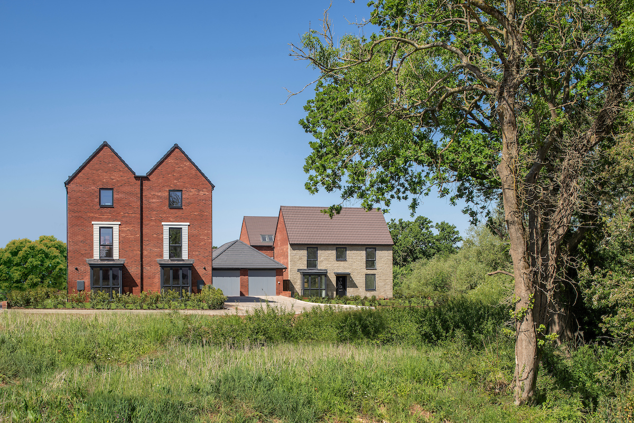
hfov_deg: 43.6
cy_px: 212
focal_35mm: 45
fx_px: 792
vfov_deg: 29.9
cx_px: 317
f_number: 11
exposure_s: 1/50
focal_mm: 45
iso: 32
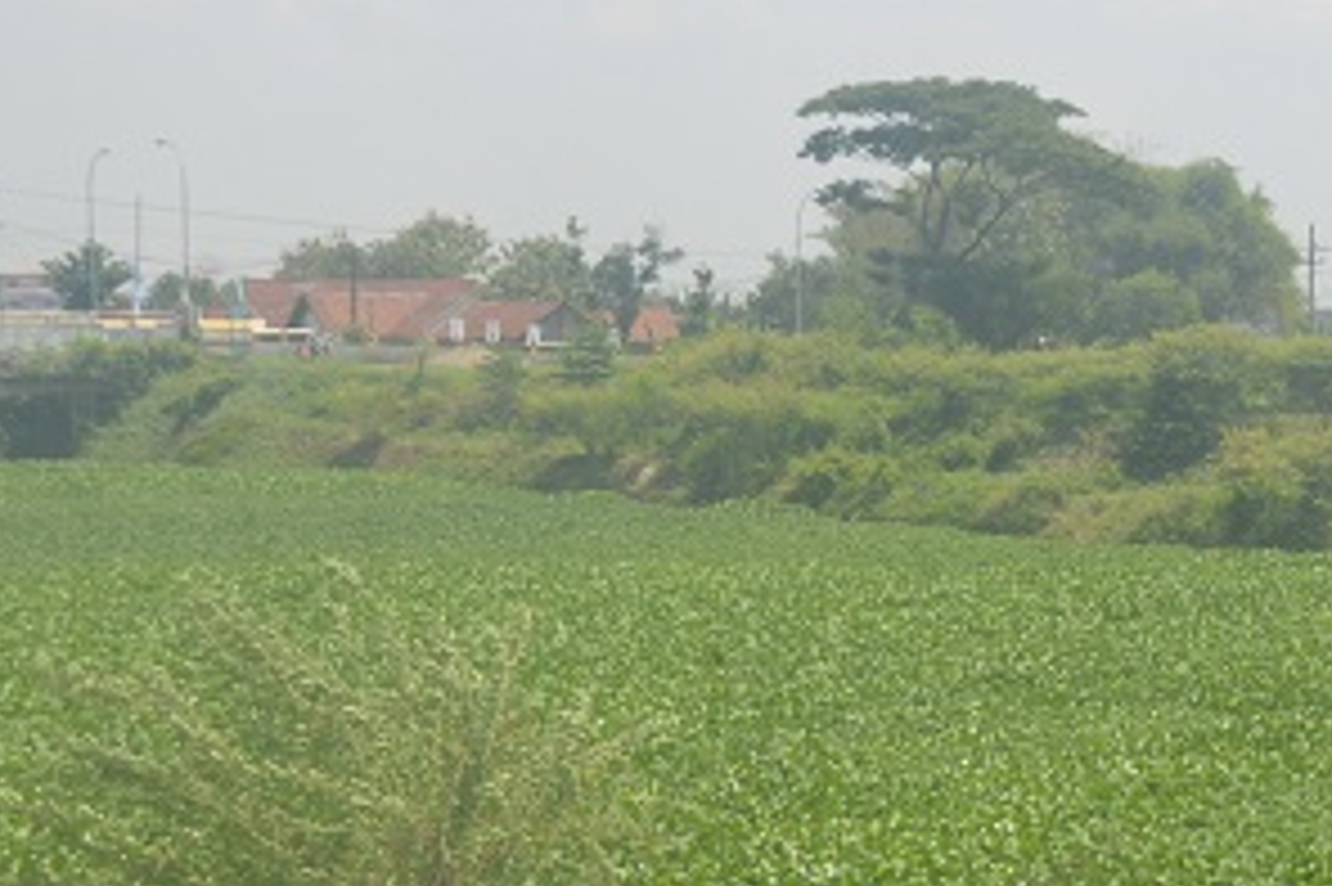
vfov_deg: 17.4
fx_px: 2884
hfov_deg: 25.7
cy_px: 636
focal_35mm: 78
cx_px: 986
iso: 100
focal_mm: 22
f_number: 8
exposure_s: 1/200
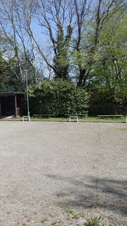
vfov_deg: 54.0
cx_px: -17
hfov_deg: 28.6
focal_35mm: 37
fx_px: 222
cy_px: 113
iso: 100
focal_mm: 4.5
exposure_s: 1/160
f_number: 8
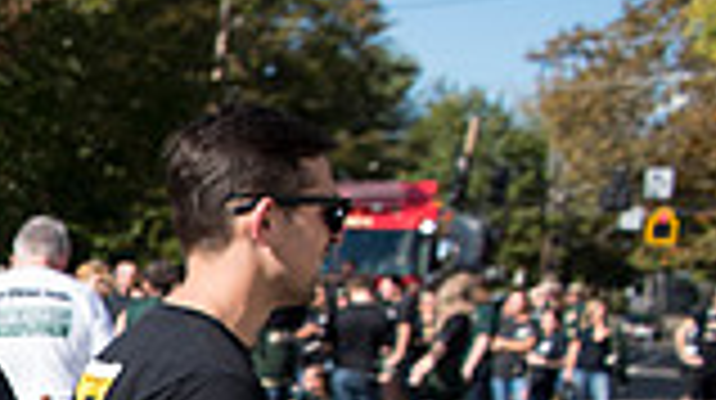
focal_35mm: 92
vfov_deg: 12.4
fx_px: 1745
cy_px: 631
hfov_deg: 18.6
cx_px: -531
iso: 250
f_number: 4.5
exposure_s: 1/1250
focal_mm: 24
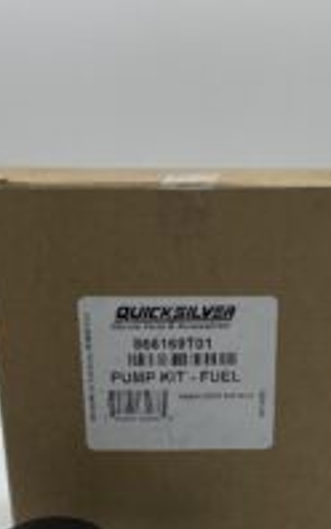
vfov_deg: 31.5
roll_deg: +0.1
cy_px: 470
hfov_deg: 20.9
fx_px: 894
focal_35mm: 62
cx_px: 216
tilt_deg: -26.0
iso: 16
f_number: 1.8
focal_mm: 3
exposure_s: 1/792
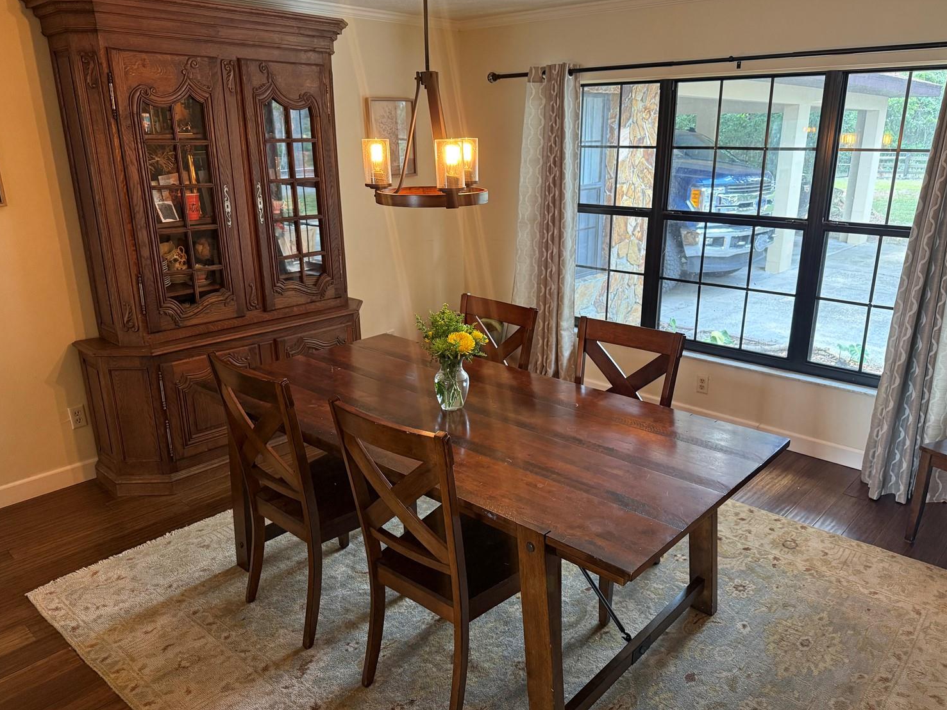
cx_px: 498
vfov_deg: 53.1
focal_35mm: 26
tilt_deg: -17.8
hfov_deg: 67.3
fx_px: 711
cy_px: 368
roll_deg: -0.2
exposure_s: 1/60
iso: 250
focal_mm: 6.76
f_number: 1.78
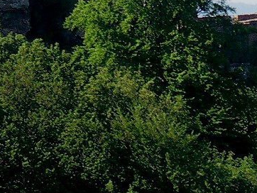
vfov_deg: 2.7
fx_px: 4101
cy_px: 45
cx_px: 125
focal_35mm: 552
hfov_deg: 3.6
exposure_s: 1/320
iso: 100
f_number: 4
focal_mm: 50.8
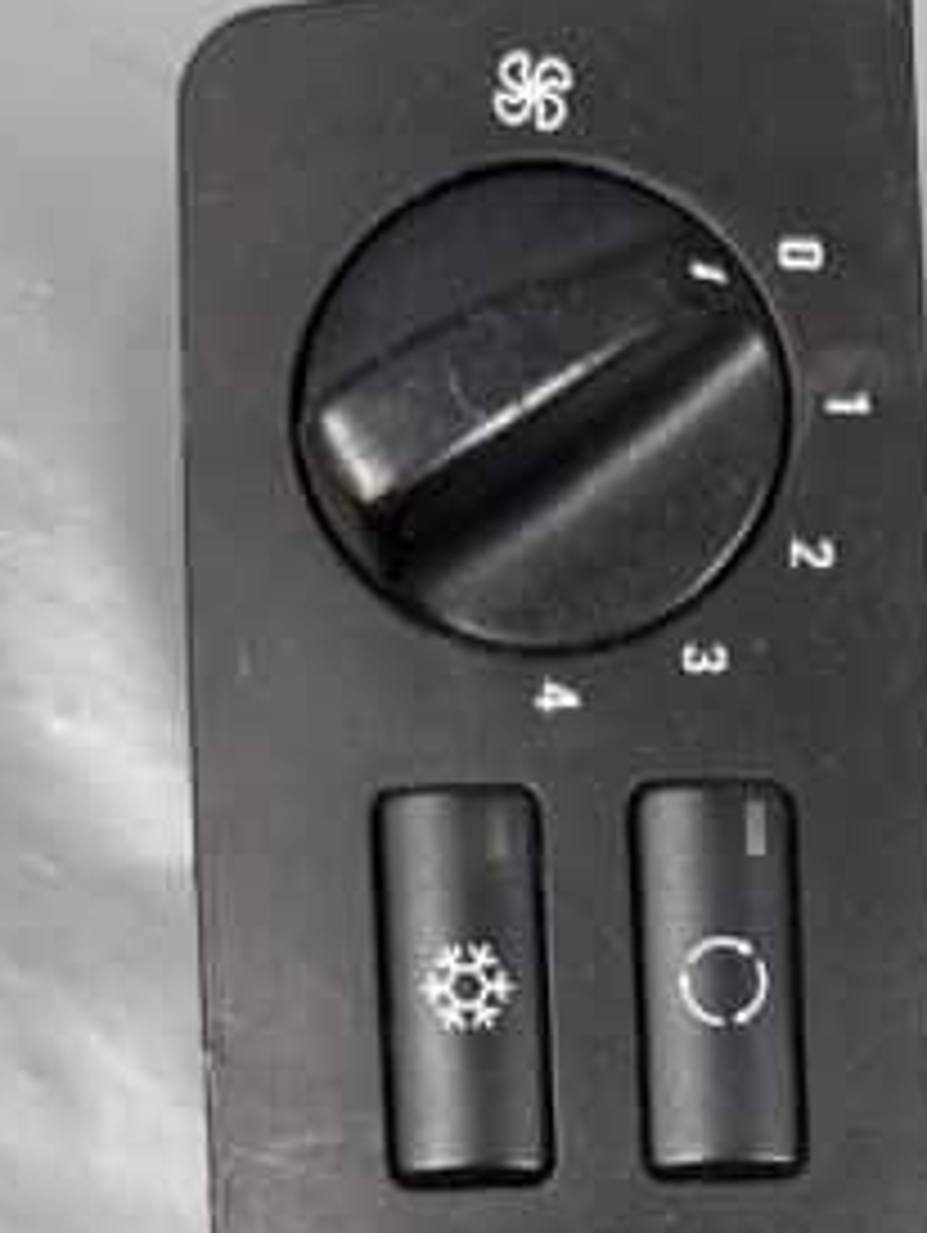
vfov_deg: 24.2
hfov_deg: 20.8
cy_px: 1611
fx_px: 2496
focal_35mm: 70
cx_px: 756
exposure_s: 1/100
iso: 200
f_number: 1.78
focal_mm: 6.86
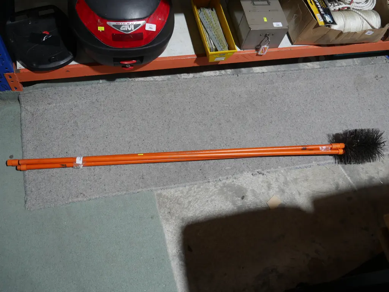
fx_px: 360
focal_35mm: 32
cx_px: 194
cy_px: 146
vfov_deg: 44.2
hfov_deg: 56.8
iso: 400
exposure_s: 1/60
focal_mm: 16
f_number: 3.6
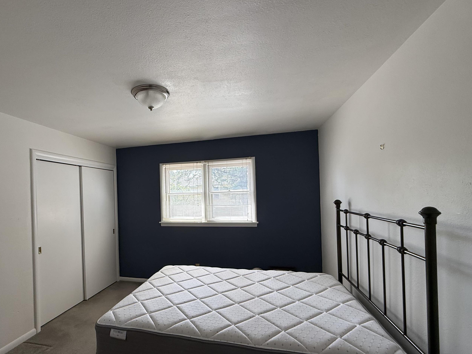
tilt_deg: +0.3
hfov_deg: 90.2
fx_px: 232
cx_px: 196
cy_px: 196
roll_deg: +1.4
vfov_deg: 74.5
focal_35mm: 17
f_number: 2.2
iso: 80
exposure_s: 1/99
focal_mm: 2.22
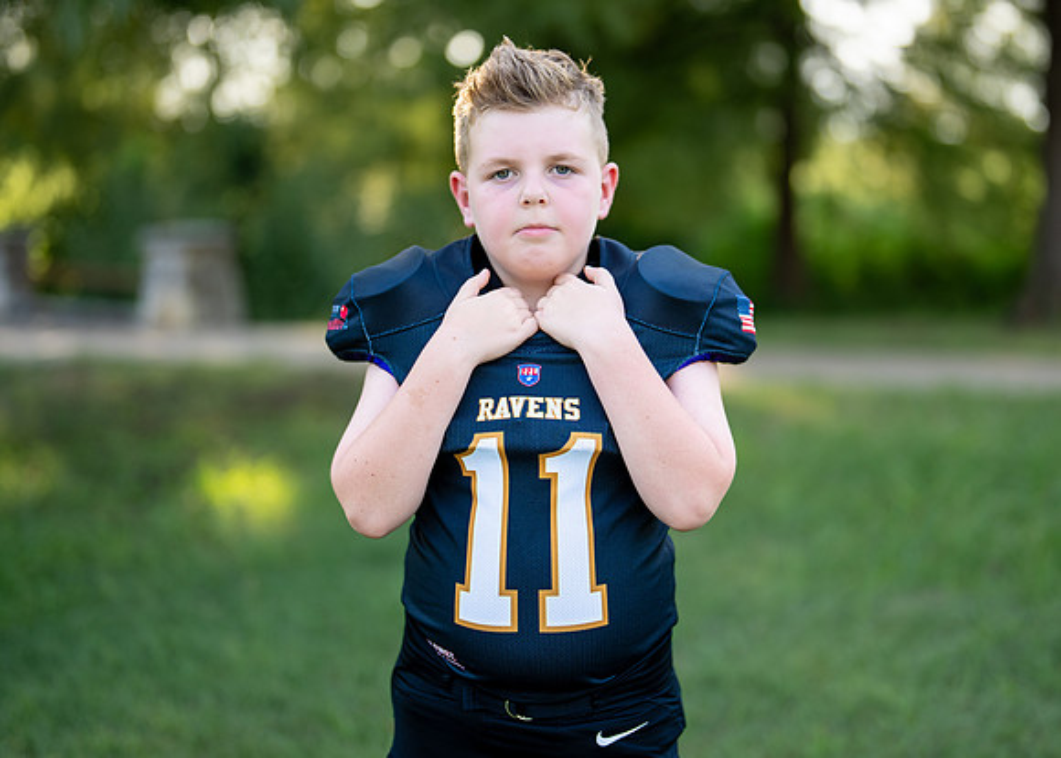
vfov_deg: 22.1
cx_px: 576
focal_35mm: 64
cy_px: 342
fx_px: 1940
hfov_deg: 30.6
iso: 100
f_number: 1.2
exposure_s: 1/1250
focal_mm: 50
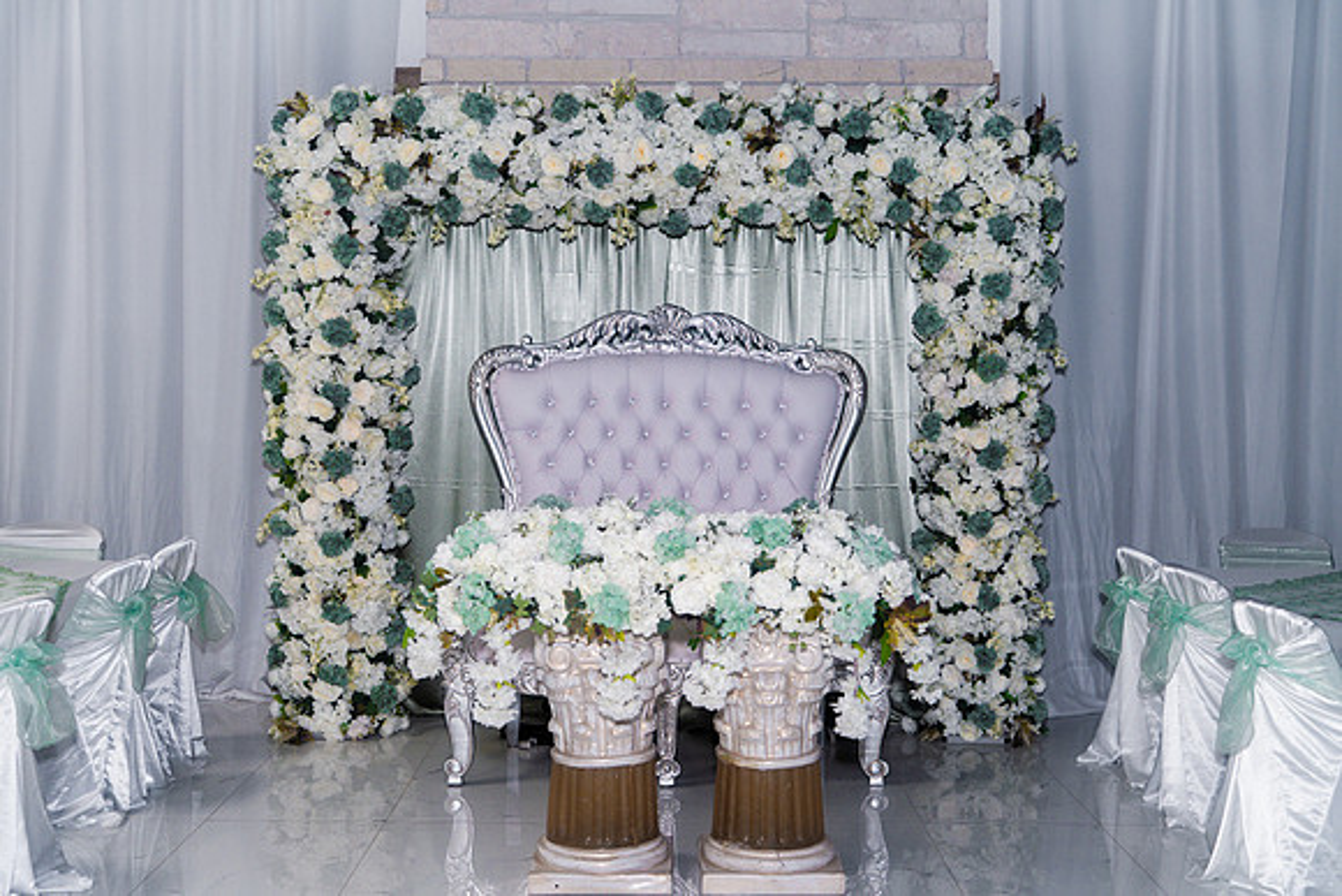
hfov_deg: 45.4
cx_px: 671
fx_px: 1603
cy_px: 448
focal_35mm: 43
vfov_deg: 31.2
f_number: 3.2
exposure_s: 1/250
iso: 640
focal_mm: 43
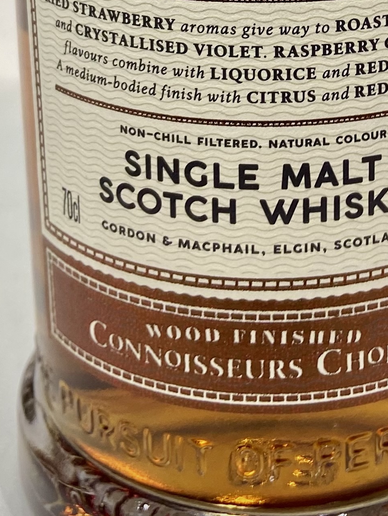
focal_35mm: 82
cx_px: 312
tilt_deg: -10.1
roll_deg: +0.4
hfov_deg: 17.8
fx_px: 1225
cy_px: -172
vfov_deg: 21.4
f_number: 1.8
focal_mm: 4.25
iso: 64
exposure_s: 1/100
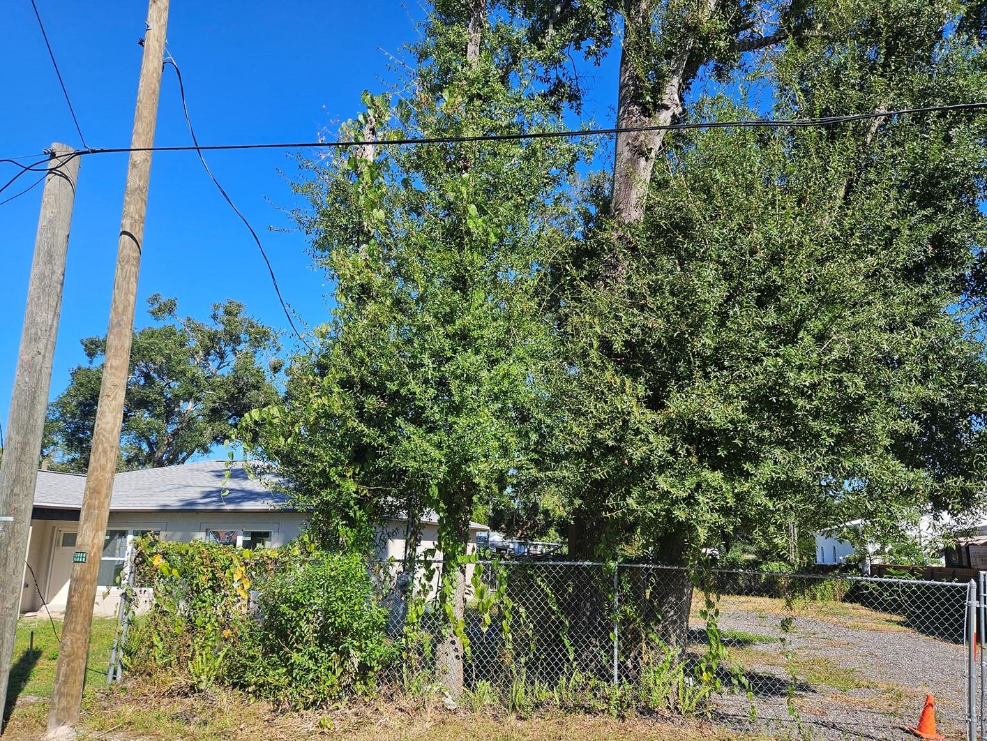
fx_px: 742
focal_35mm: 26
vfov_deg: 53.0
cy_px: 396
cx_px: 529
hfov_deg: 67.2
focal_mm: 5.4
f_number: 1.8
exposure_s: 1/1623
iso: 32
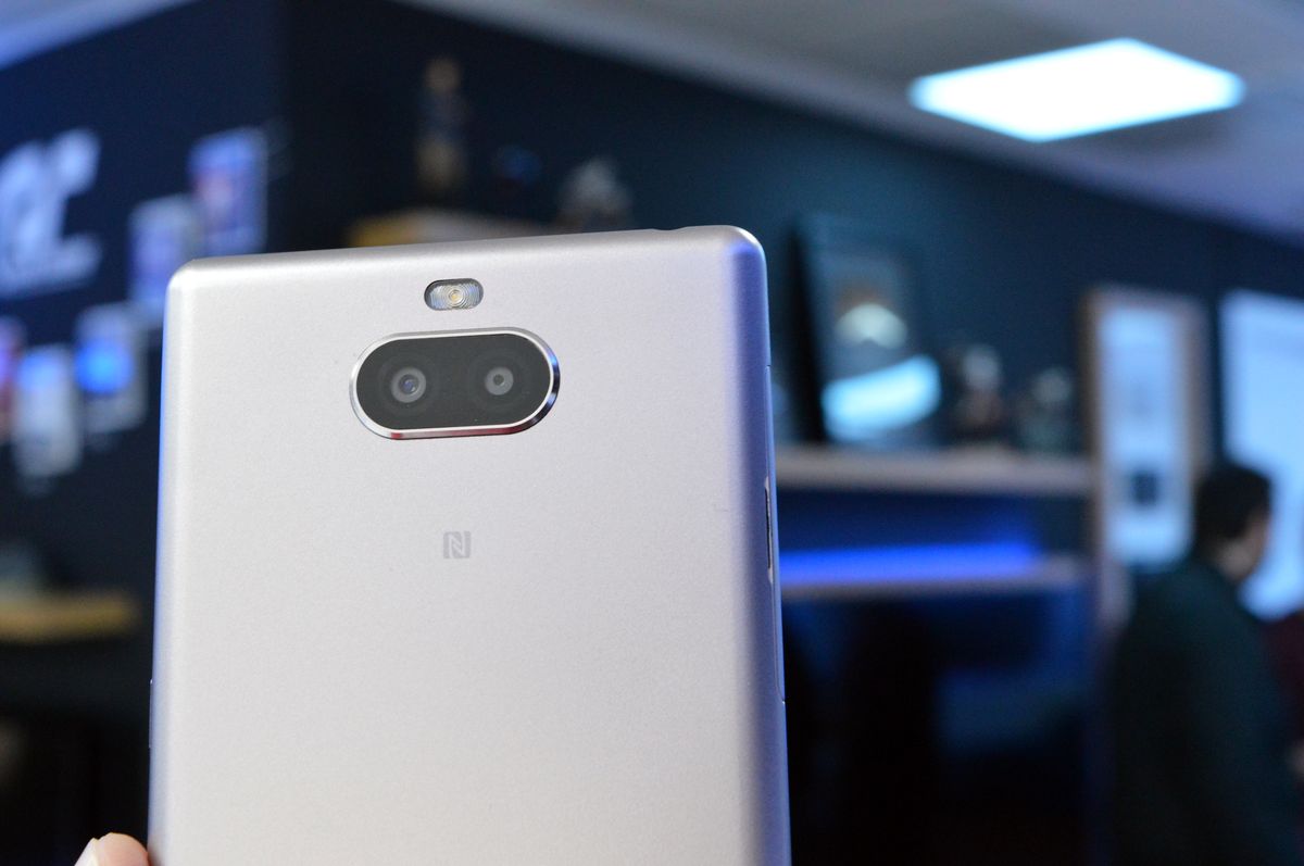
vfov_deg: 25.0
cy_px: 433
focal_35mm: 54
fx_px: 1954
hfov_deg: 36.9
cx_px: 652
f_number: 10
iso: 3200
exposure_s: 1/30
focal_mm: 36
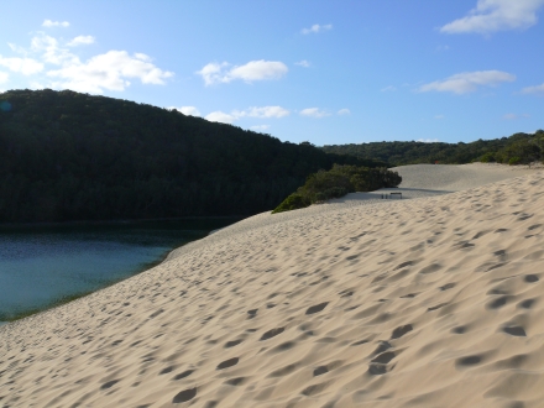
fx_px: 550
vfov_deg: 40.7
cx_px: 272
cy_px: 204
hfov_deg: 52.6
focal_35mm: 35
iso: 100
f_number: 6.3
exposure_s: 1/500
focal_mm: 7.4
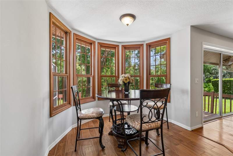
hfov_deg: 100.4
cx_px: 116
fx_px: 97
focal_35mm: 15
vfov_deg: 77.3
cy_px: 78
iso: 100
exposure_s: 1/20
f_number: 7.1
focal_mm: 10
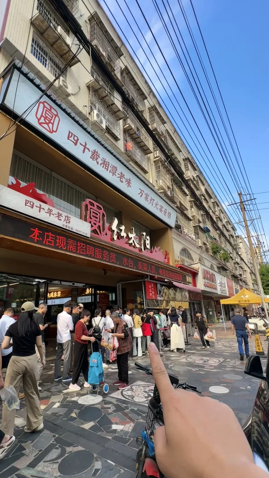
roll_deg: +2.1
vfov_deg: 99.4
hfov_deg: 66.8
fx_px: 203
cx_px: 116
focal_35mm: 16
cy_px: 242
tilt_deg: +18.8
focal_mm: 2.22
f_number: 2.2
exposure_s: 1/374
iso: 40
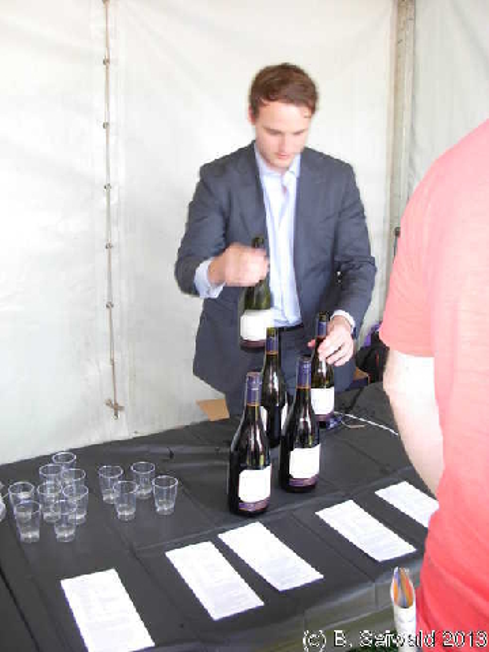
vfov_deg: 49.0
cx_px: 244
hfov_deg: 37.7
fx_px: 716
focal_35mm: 38
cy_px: 326
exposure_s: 1/27.6
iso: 97
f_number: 2.9
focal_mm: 6.3
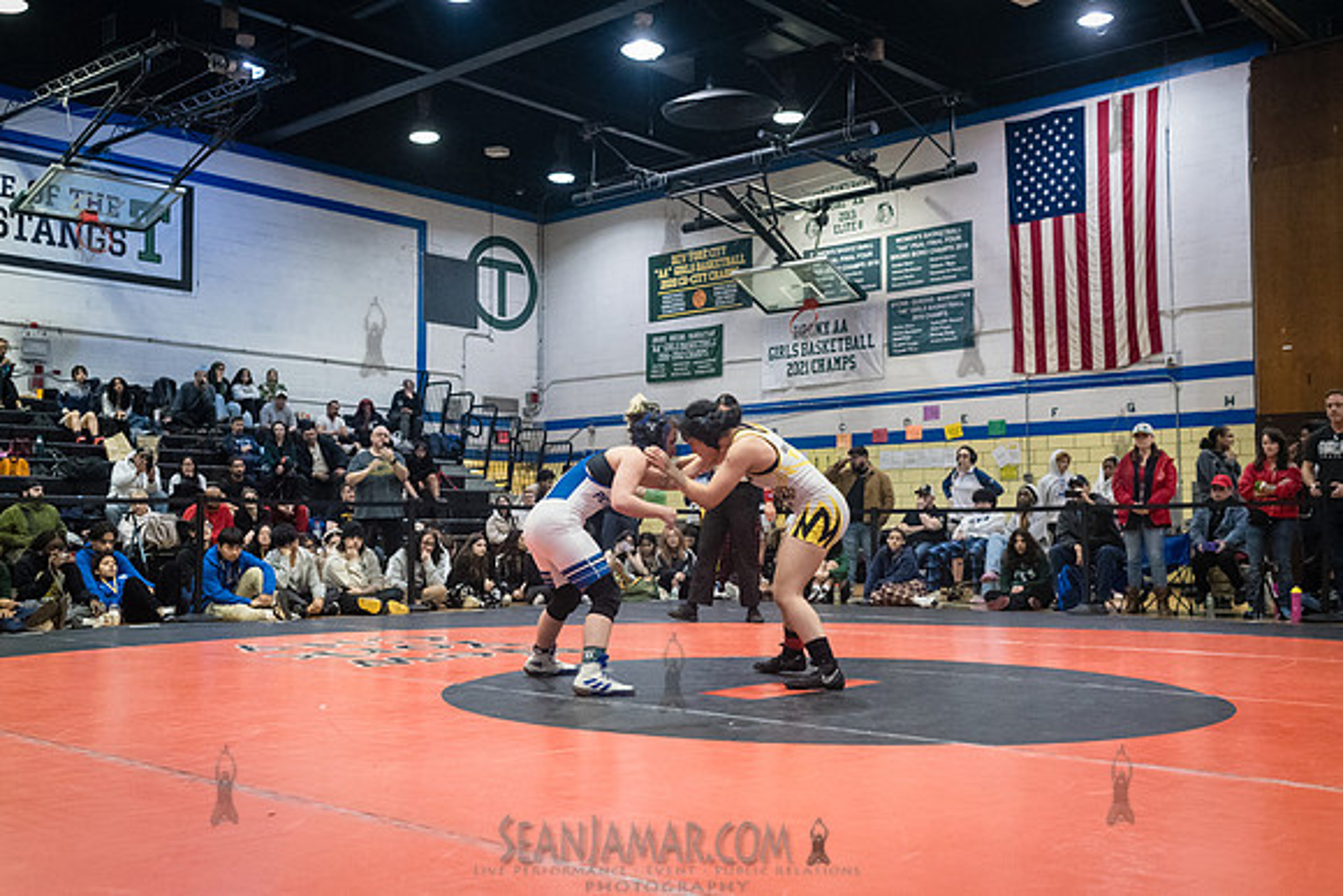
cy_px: 448
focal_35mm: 36
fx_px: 1333
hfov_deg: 53.5
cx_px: 672
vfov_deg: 37.1
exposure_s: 1/400
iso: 8000
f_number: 4
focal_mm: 35
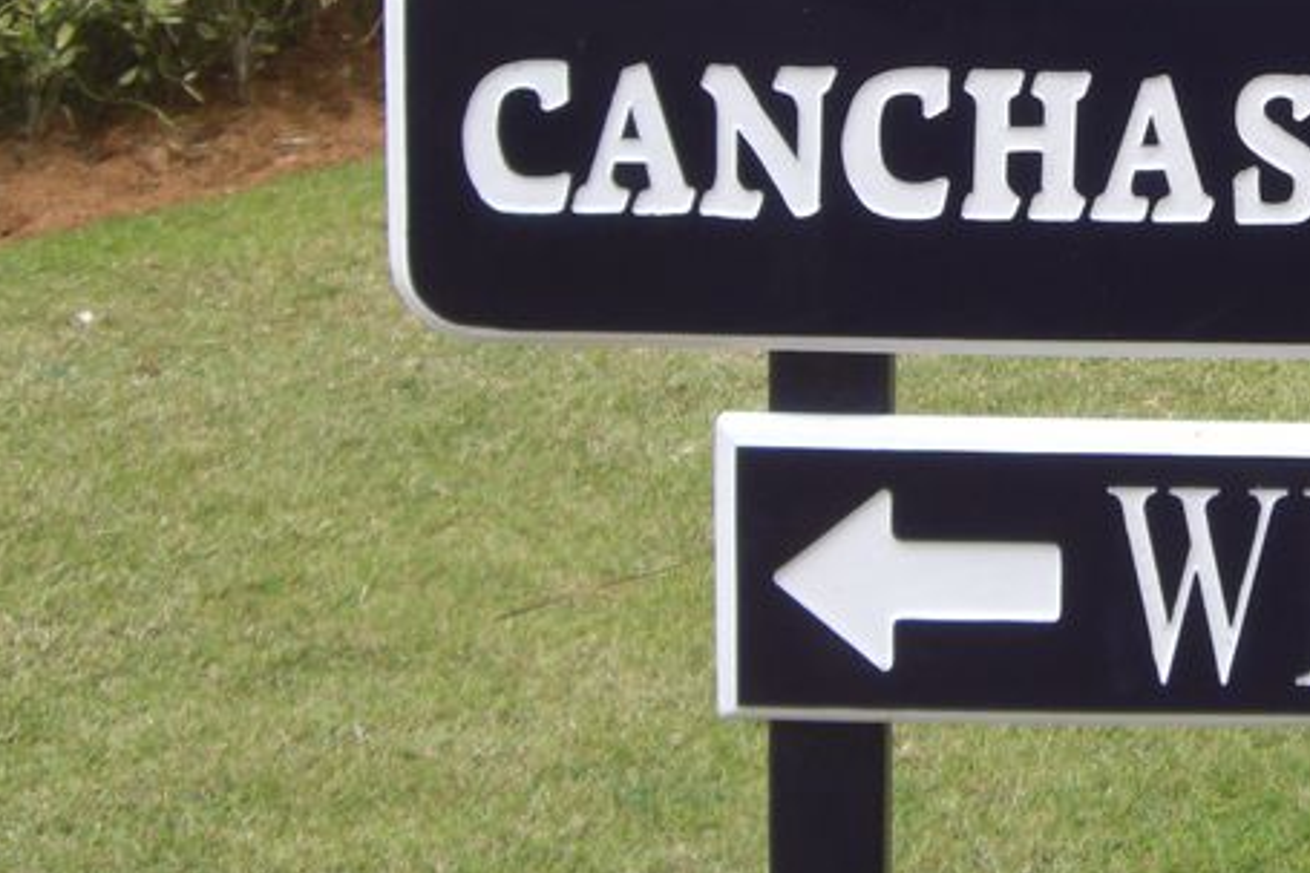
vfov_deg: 15.0
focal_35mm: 89
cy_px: -37
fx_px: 3237
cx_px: 1402
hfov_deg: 21.8
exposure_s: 1/200
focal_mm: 6.2
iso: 64
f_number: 2.7
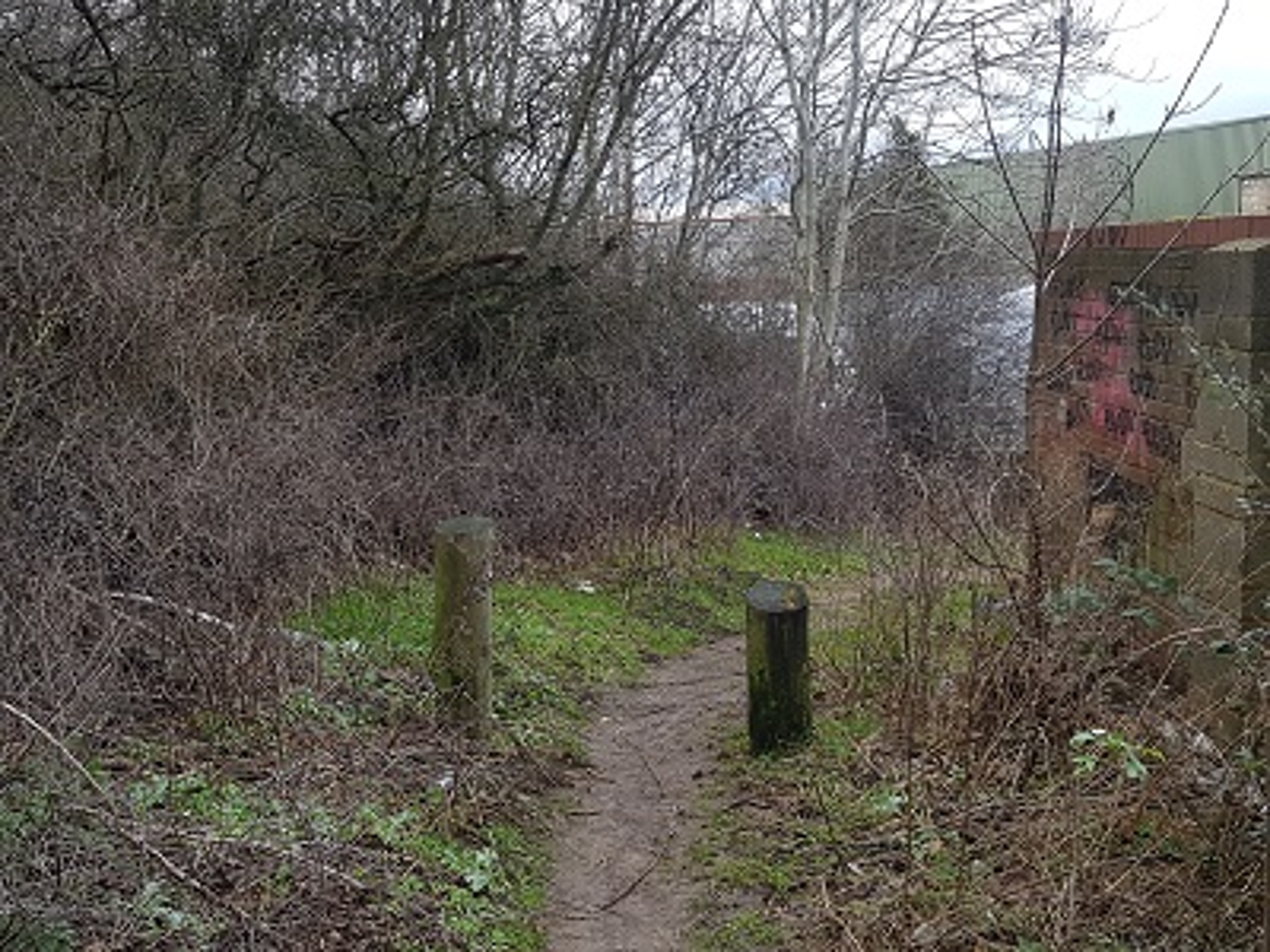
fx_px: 954
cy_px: 476
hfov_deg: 67.3
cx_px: 635
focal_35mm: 26
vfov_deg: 53.1
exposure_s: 1/207
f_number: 1.7
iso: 50
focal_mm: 4.2
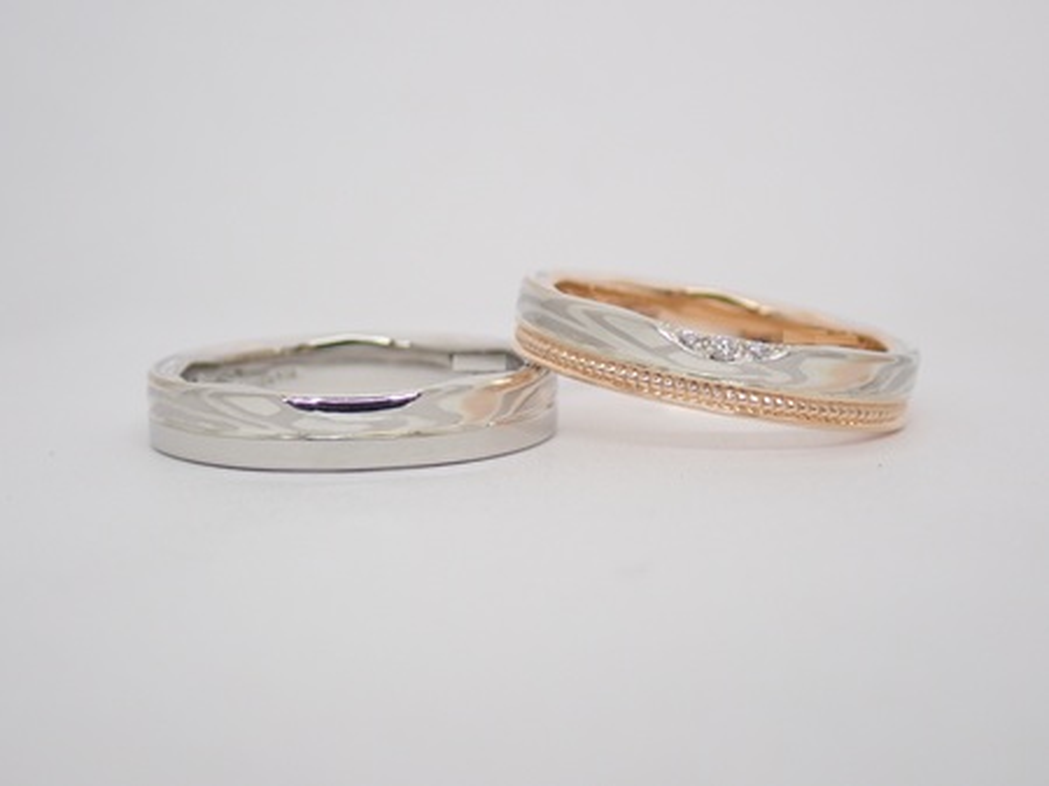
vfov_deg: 19.1
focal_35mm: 77
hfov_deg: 25.3
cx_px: 524
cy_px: 393
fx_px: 2332
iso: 200
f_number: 4.1
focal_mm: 13.65
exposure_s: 1/125
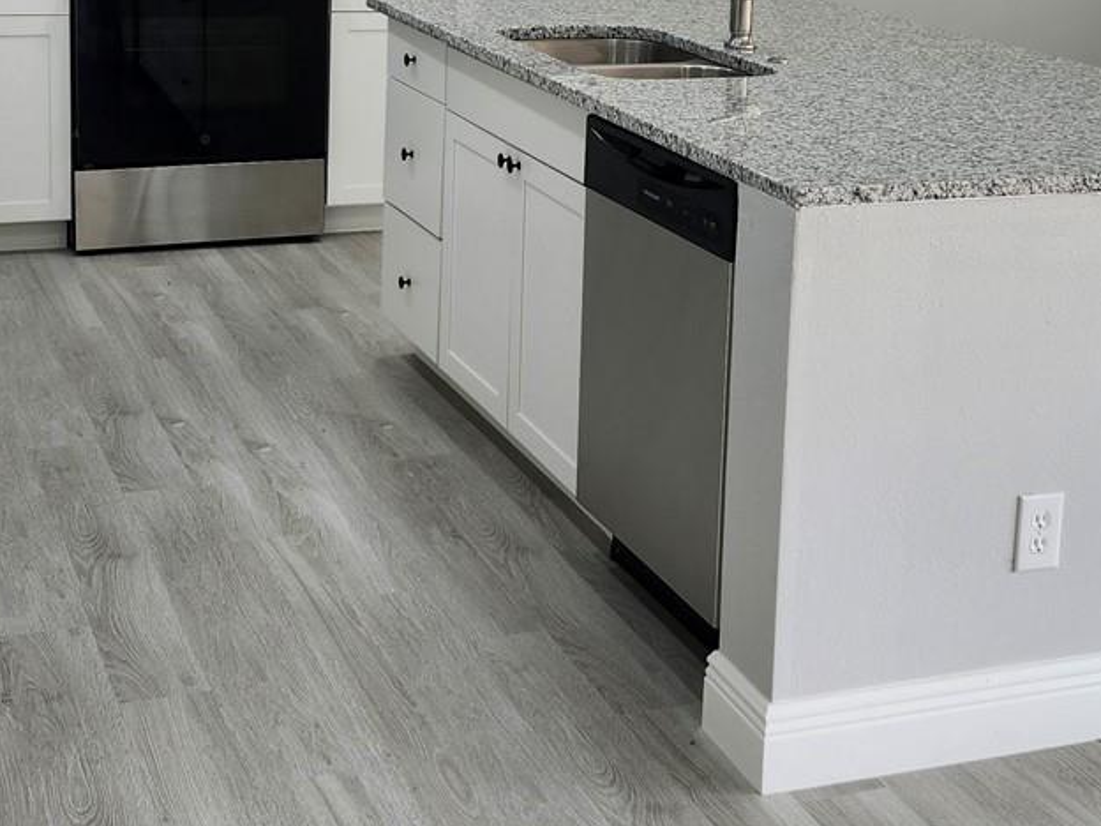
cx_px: 605
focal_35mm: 59
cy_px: 152
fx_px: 1877
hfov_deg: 32.7
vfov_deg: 24.4
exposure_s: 1/120
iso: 64
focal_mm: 5.54
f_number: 1.8
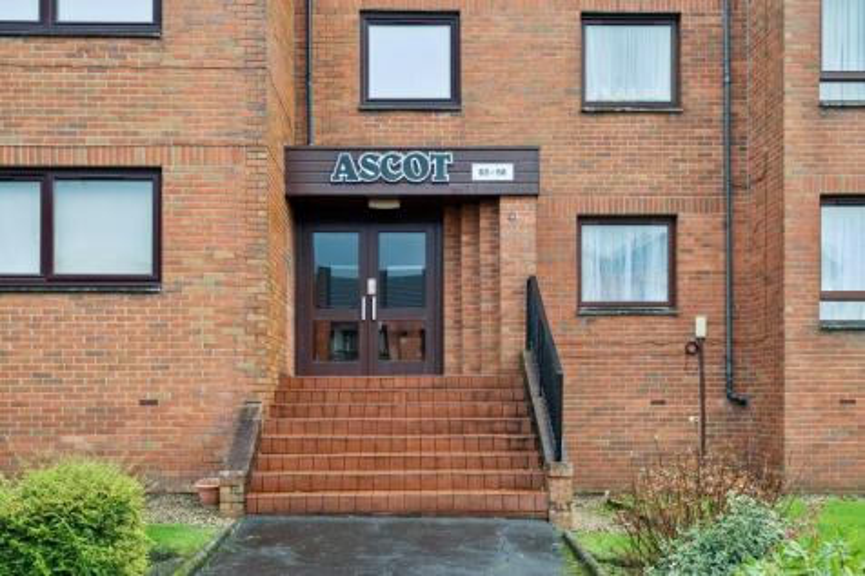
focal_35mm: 35
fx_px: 841
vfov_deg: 37.8
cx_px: 432
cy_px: 288
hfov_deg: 54.5
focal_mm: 35
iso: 800
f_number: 4
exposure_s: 1/125
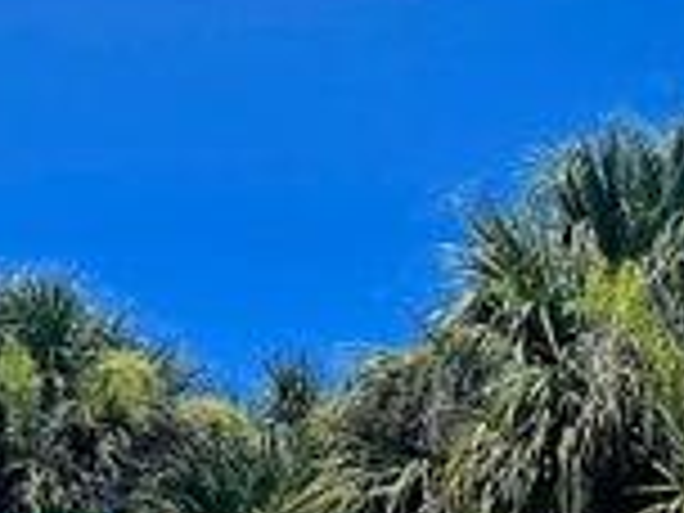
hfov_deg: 18.7
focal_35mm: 97
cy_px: 652
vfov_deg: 14.6
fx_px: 1917
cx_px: 896
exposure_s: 1/2000
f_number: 1.8
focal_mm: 5.4
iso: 32
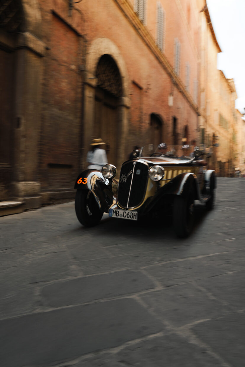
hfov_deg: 47.9
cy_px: 175
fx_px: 275
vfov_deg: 67.3
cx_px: 133
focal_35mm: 27
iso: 125
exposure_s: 1/30
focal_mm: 24
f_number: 5.6
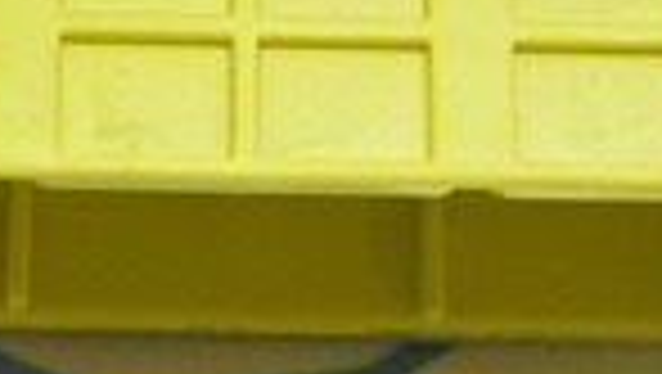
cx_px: 72
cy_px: -448
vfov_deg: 5.2
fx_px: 4035
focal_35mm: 230
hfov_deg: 9.3
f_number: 3.8
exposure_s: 1/50
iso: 400
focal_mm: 21
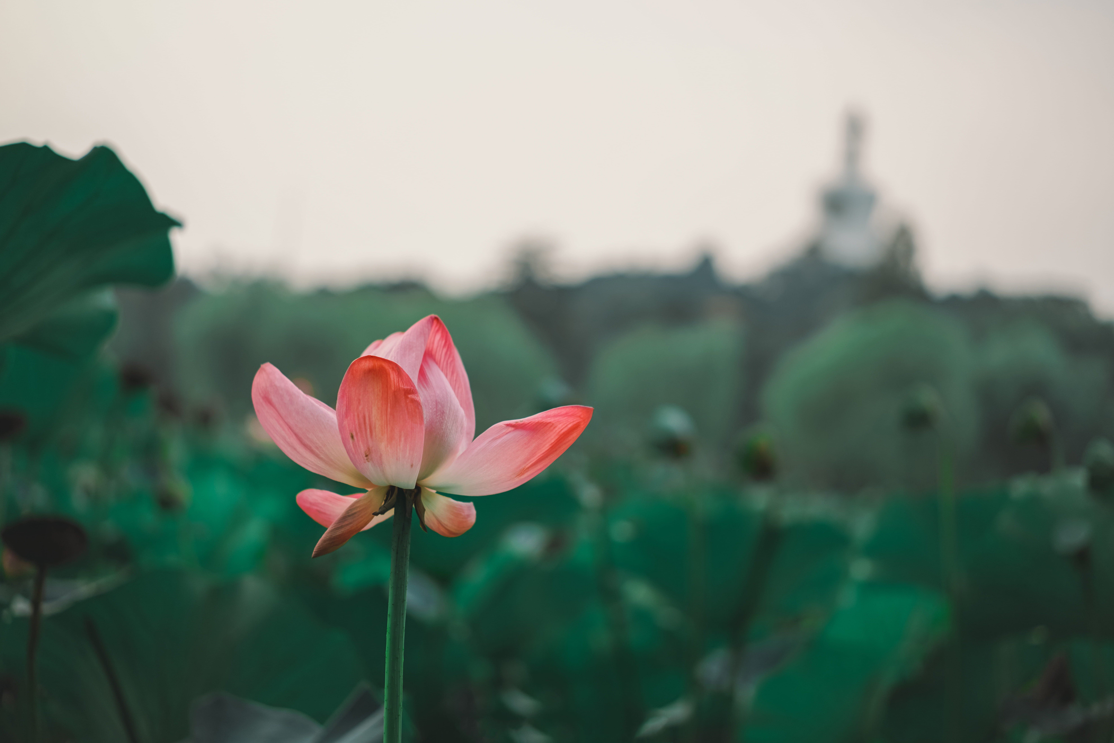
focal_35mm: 55
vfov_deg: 24.6
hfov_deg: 36.2
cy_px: 372
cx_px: 557
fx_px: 1702
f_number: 1.8
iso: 200
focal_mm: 55
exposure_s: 1/1000
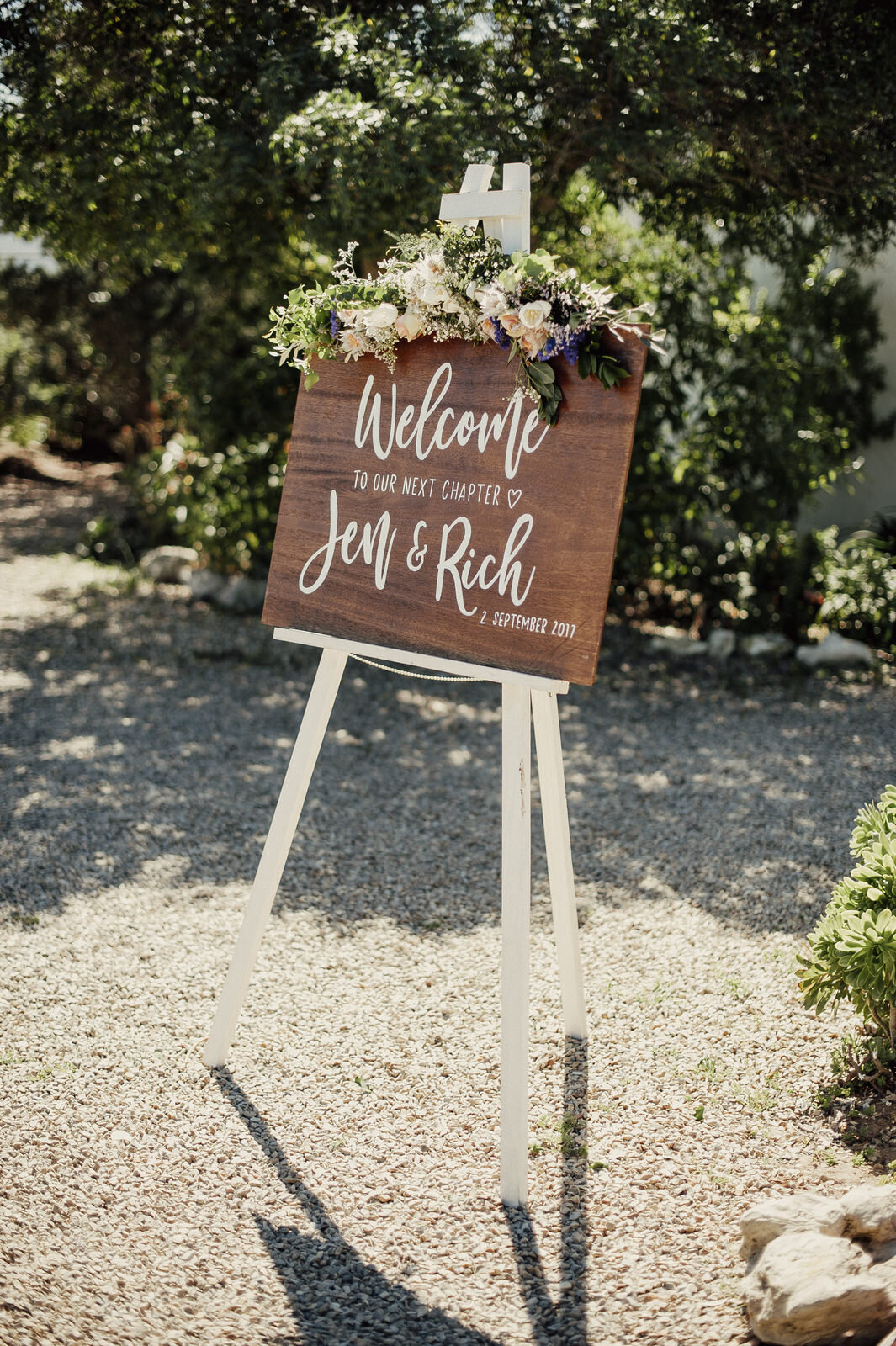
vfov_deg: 39.6
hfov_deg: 27.0
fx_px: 1869
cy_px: 673
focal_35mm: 50
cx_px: 448
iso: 200
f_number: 2
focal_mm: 50
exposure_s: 1/2500
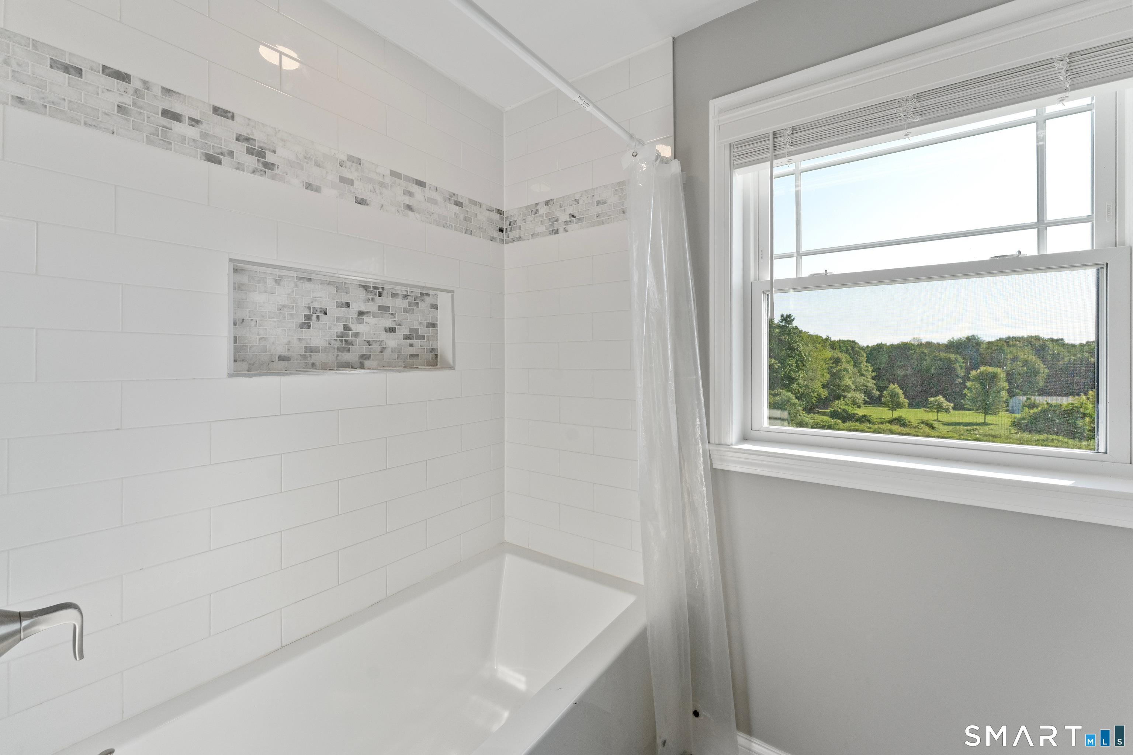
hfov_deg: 104.3
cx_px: 566
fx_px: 441
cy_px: 378
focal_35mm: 14
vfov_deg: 81.2
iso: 800
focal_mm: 14
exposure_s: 1/320
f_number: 8
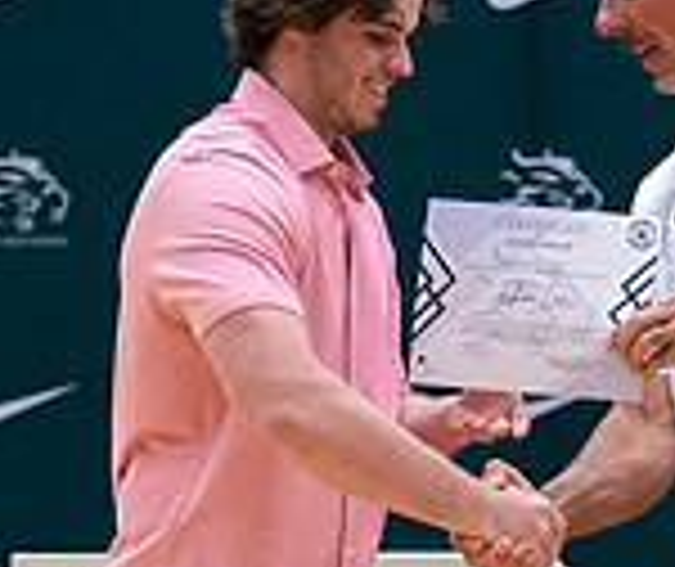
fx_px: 4808
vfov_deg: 6.7
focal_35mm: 236
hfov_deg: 8.0
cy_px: 603
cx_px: 480
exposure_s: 1/320
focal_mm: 50
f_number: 1.2
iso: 400
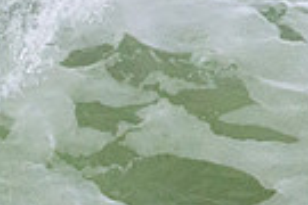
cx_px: -23
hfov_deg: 0.6
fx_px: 29472
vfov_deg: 0.4
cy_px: 338
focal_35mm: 3445
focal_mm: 800
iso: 7200
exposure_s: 1/3200
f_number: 11
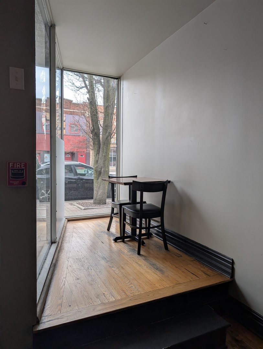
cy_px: 174
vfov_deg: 71.5
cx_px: 132
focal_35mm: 24
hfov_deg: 56.9
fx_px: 243
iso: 22
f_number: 1.68
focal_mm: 6.9
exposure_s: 1/161
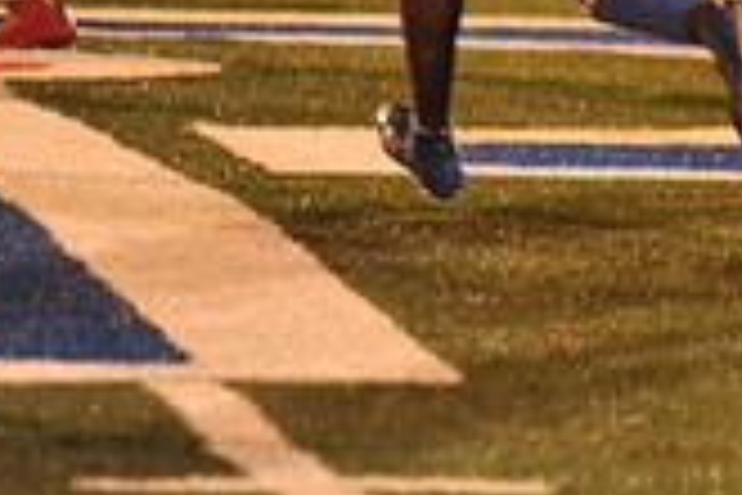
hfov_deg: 2.9
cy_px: -202
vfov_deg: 2.0
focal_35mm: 703
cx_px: 1237
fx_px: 14488
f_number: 2.8
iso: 2000
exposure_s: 1/200
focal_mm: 200
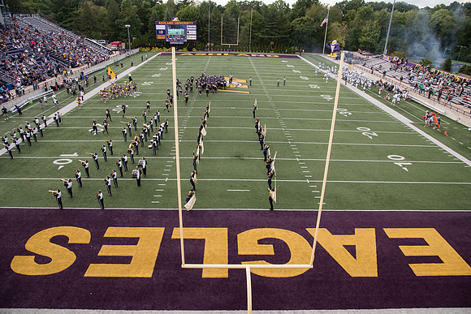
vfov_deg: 53.2
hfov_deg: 73.7
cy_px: 157
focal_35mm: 24
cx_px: 236
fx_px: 314
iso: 640
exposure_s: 1/640
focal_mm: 24
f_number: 6.3
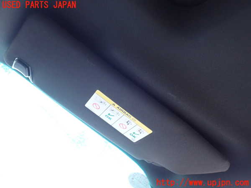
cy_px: 94
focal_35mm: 30
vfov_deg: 46.8
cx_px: 126
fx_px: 218
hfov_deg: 60.0
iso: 640
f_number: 2.3
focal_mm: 5.4
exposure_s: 1/30
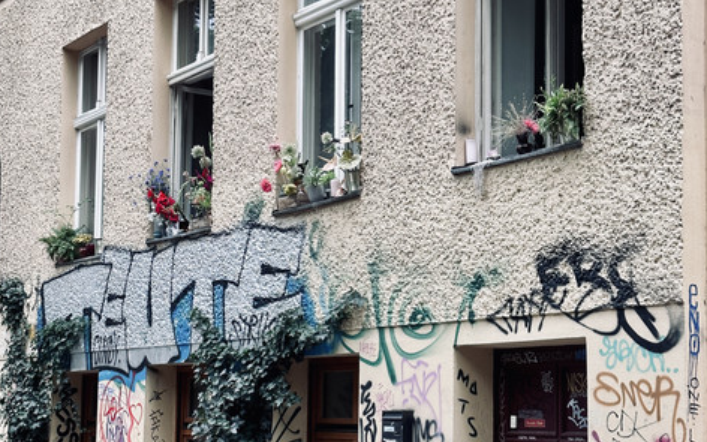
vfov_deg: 18.8
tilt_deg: +7.3
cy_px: 286
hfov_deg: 29.8
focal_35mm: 69
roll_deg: -0.9
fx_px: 1329
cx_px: 355
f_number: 1.78
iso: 80
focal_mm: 6.86
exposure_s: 1/96
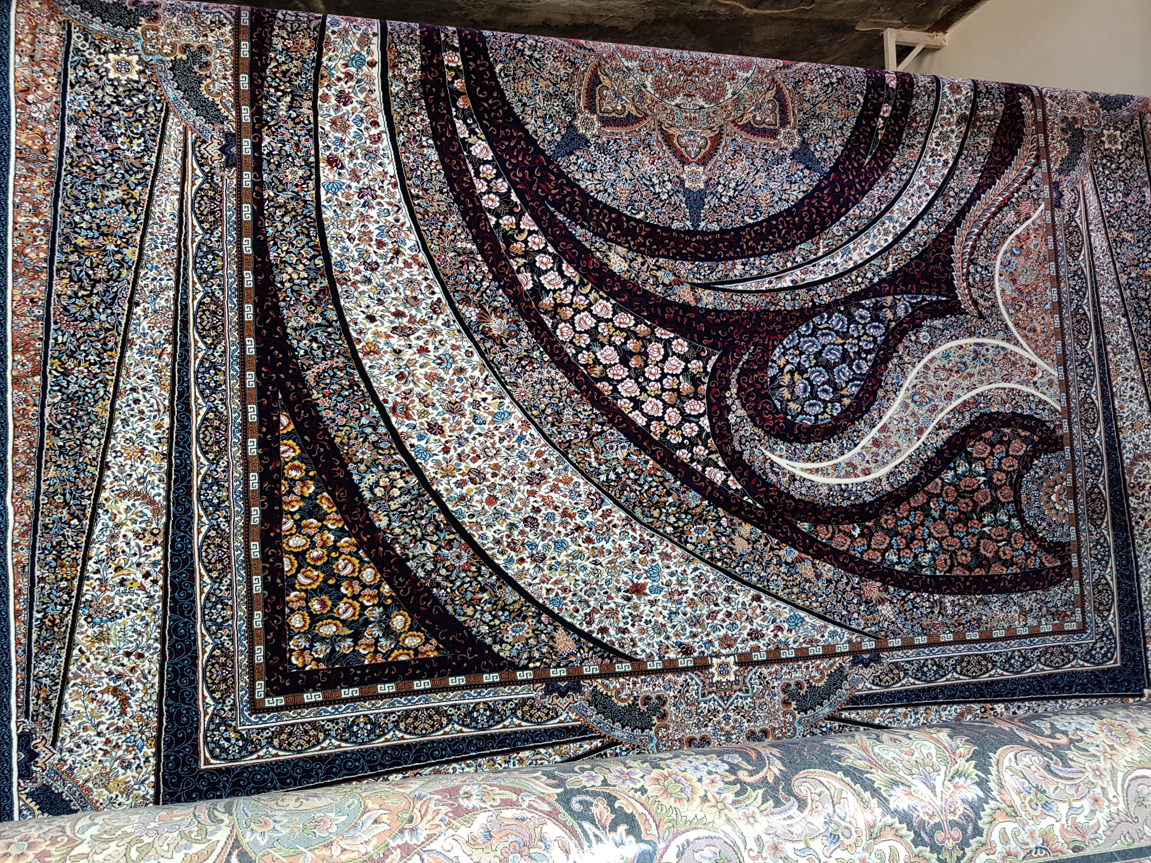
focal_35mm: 26
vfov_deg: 53.1
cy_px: 432
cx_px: 576
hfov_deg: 67.3
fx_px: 865
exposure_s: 1/50
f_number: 1.7
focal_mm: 4.3
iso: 80
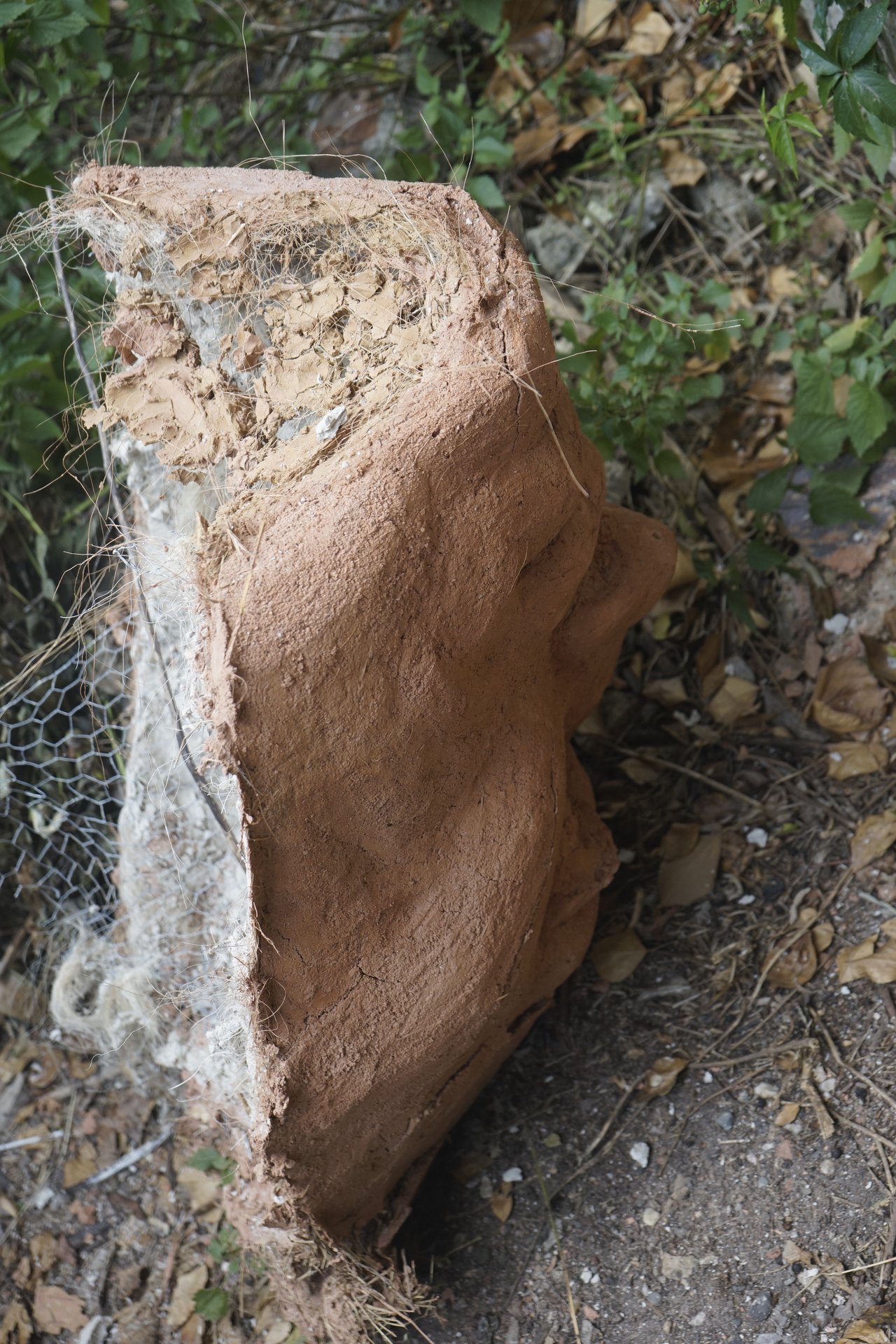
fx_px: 1979
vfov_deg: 37.5
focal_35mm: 53
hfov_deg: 25.5
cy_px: 672
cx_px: 448
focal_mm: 53
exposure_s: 1/160
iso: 250
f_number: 5
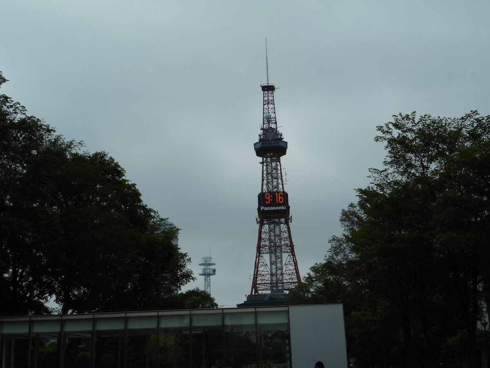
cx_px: 245
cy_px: 184
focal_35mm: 44
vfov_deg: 32.9
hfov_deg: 42.9
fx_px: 623
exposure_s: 1/400
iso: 80
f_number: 4.7
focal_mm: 7.9
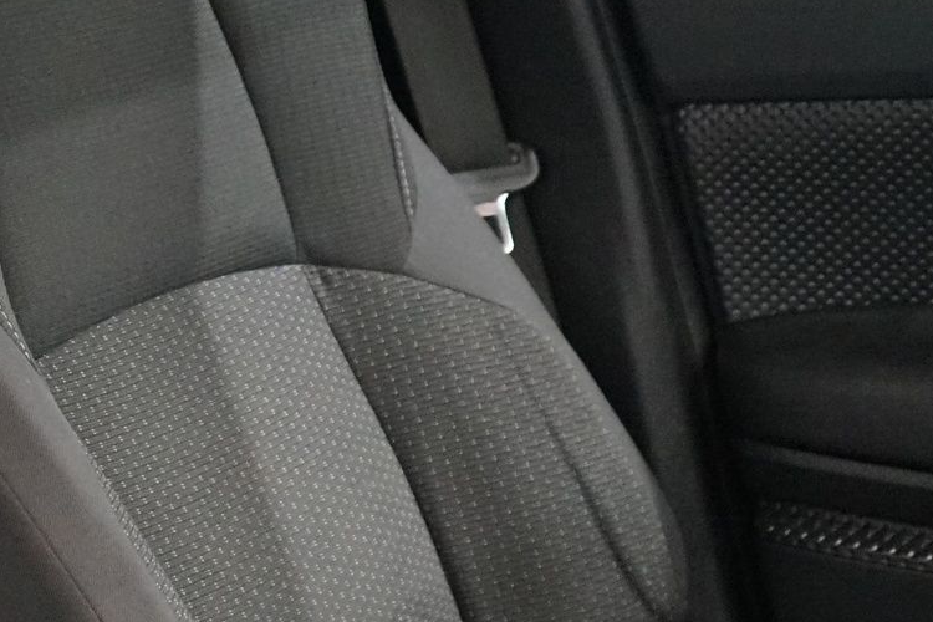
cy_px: 188
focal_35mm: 100
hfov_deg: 18.8
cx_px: -300
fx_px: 2591
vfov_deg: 13.7
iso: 6400
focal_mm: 30
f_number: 3.5
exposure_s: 1/80
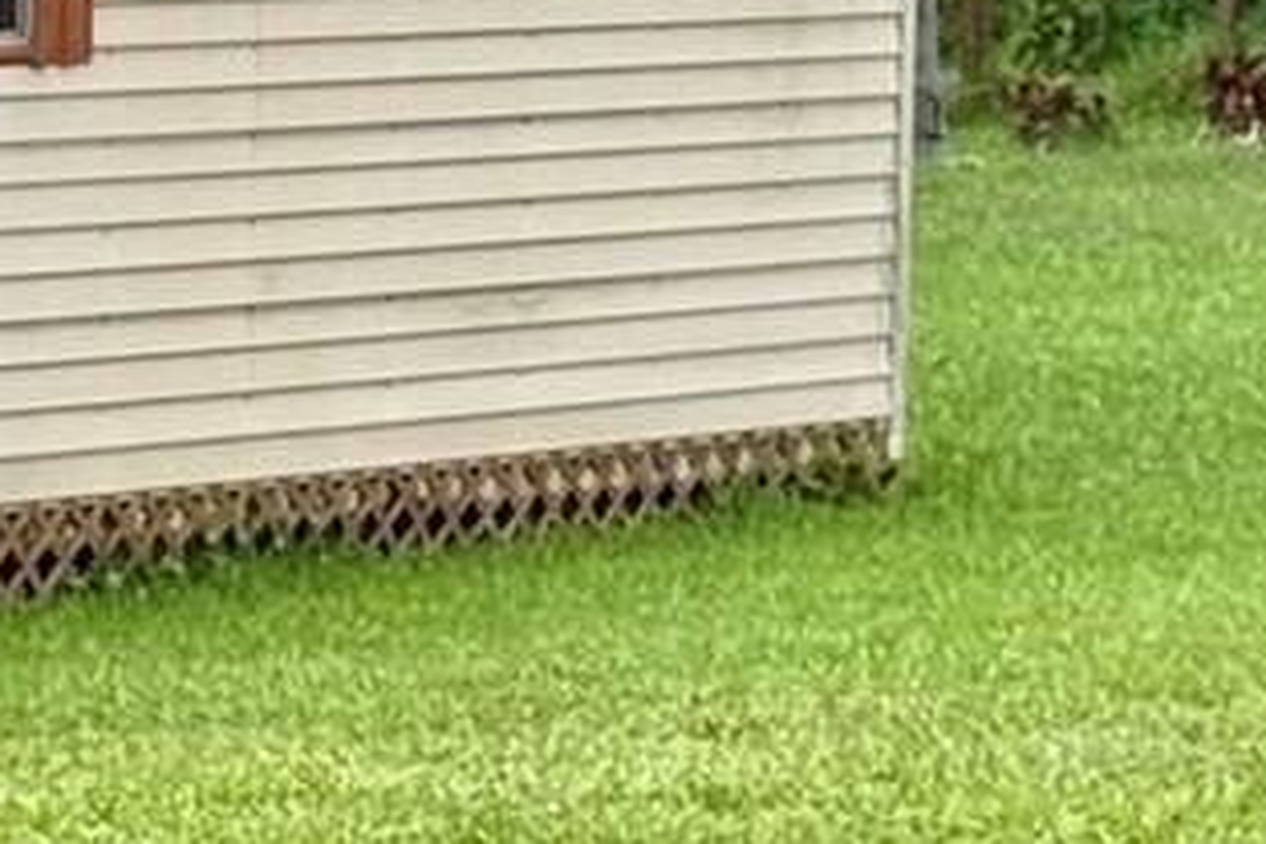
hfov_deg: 7.8
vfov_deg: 5.4
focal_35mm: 256
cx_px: -1010
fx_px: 9002
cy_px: 37
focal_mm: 6.76
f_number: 1.78
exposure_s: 1/2342
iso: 80
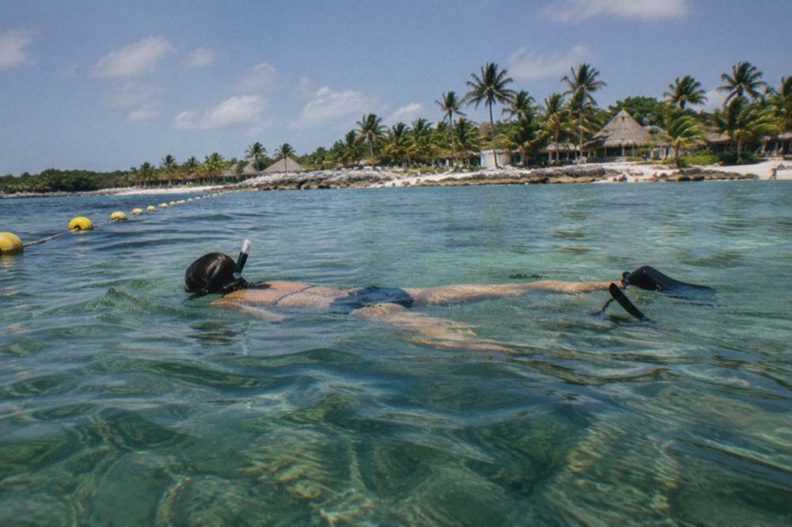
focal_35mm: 35
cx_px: 396
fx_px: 770
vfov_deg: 37.8
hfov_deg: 54.5
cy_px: 264
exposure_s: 1/200
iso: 200
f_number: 8
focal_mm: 35
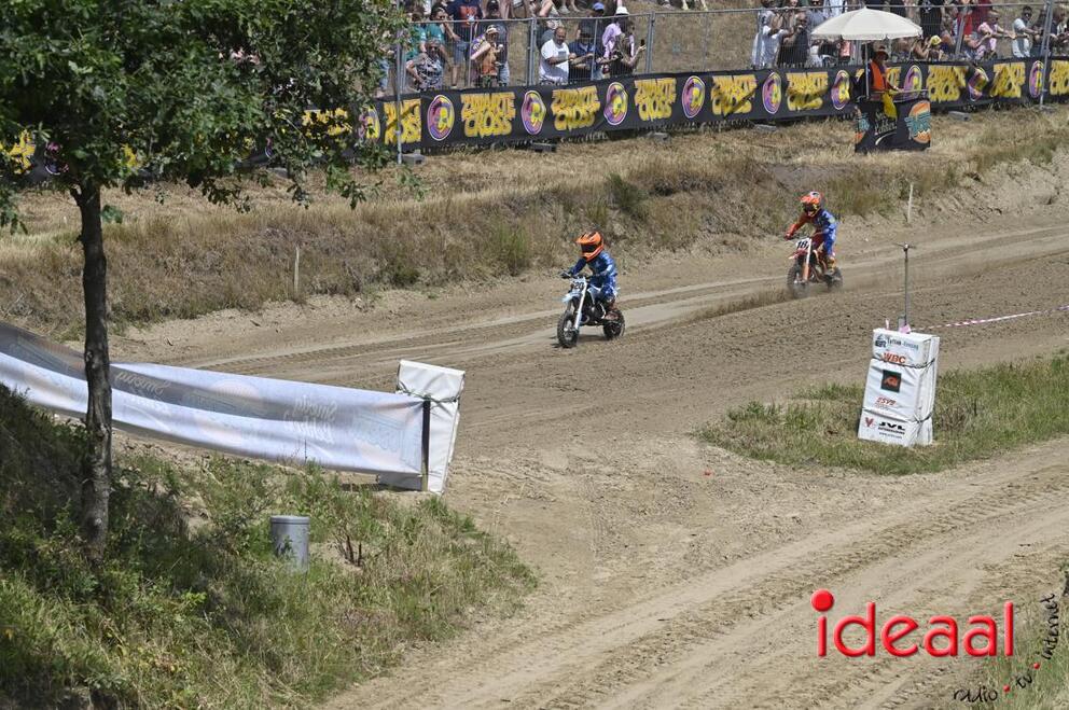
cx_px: 534
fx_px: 4894
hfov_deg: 12.5
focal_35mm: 165
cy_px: 355
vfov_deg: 8.3
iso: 1600
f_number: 9
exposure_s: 1/5000
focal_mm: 165
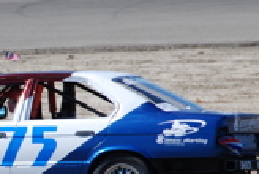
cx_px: -40
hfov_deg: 1.8
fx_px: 8418
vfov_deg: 1.2
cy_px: 117
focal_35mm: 1168
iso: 200
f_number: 5.6
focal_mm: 200
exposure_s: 1/800
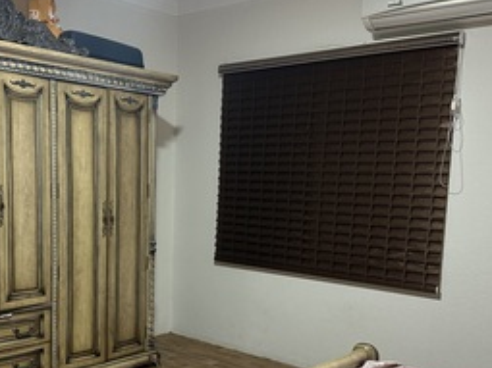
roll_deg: -2.0
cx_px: 198
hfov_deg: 43.7
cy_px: 257
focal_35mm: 43
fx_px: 611
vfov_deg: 33.2
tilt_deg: -8.0
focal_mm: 6.86
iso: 400
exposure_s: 1/60
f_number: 1.78
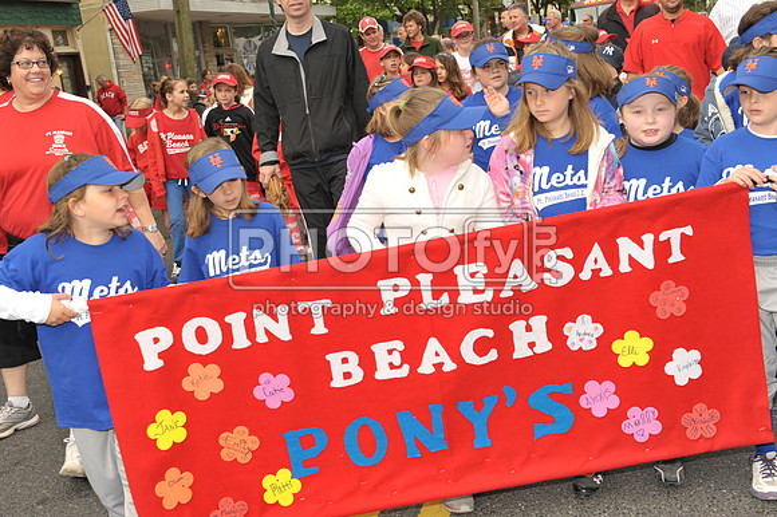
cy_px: 258
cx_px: 388
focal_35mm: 50
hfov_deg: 39.6
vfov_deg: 27.0
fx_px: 1079
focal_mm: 50
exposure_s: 1/250
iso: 400
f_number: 8
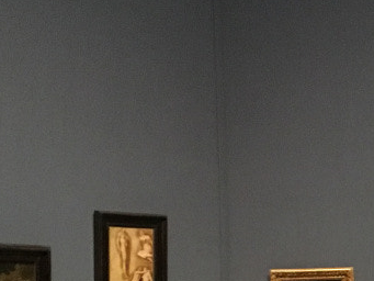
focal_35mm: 134
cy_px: 328
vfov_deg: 10.9
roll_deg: +1.0
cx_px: 537
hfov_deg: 13.9
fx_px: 1448
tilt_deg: +1.6
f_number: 2.2
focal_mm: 4.15
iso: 250
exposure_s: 1/17
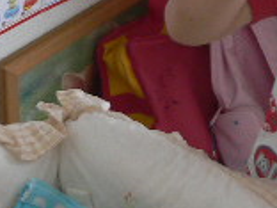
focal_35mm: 144
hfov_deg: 13.7
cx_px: 149
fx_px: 1152
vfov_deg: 10.3
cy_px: 92
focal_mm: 5.8
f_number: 2.8
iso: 100
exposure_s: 1/20
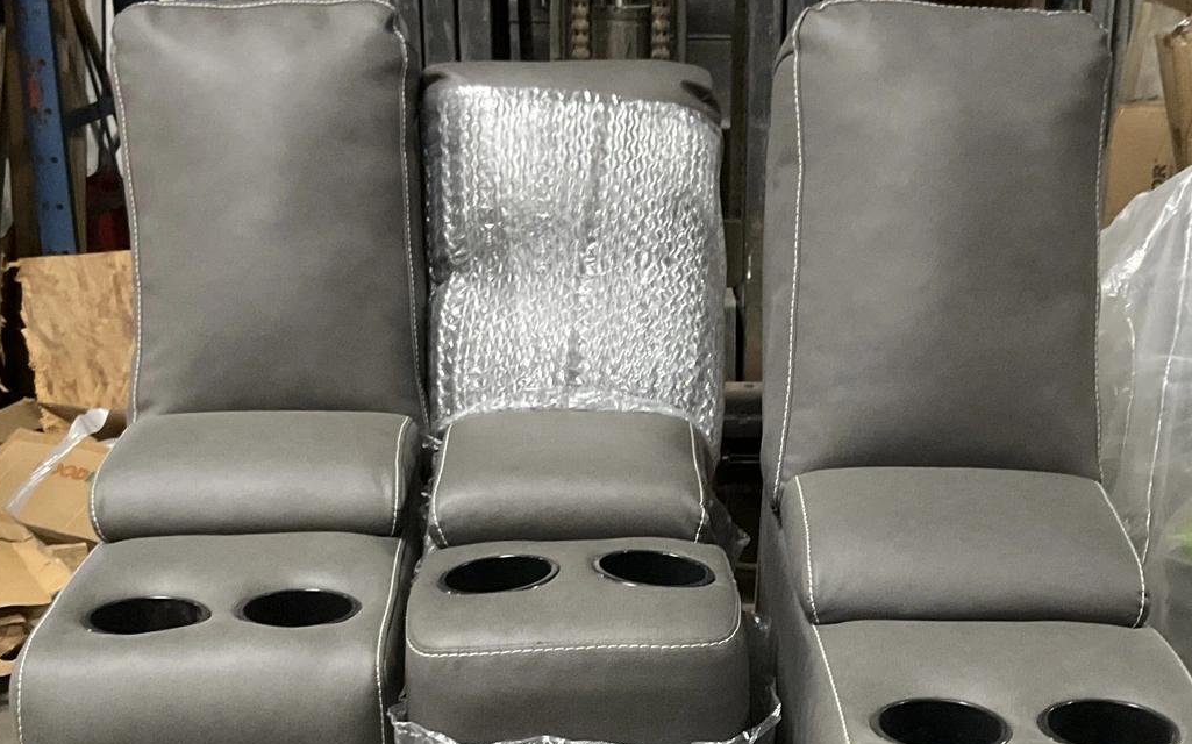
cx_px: 680
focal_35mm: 60
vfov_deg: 21.2
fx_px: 1949
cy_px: 664
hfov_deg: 34.0
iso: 250
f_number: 1.8
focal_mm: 3
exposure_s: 1/30
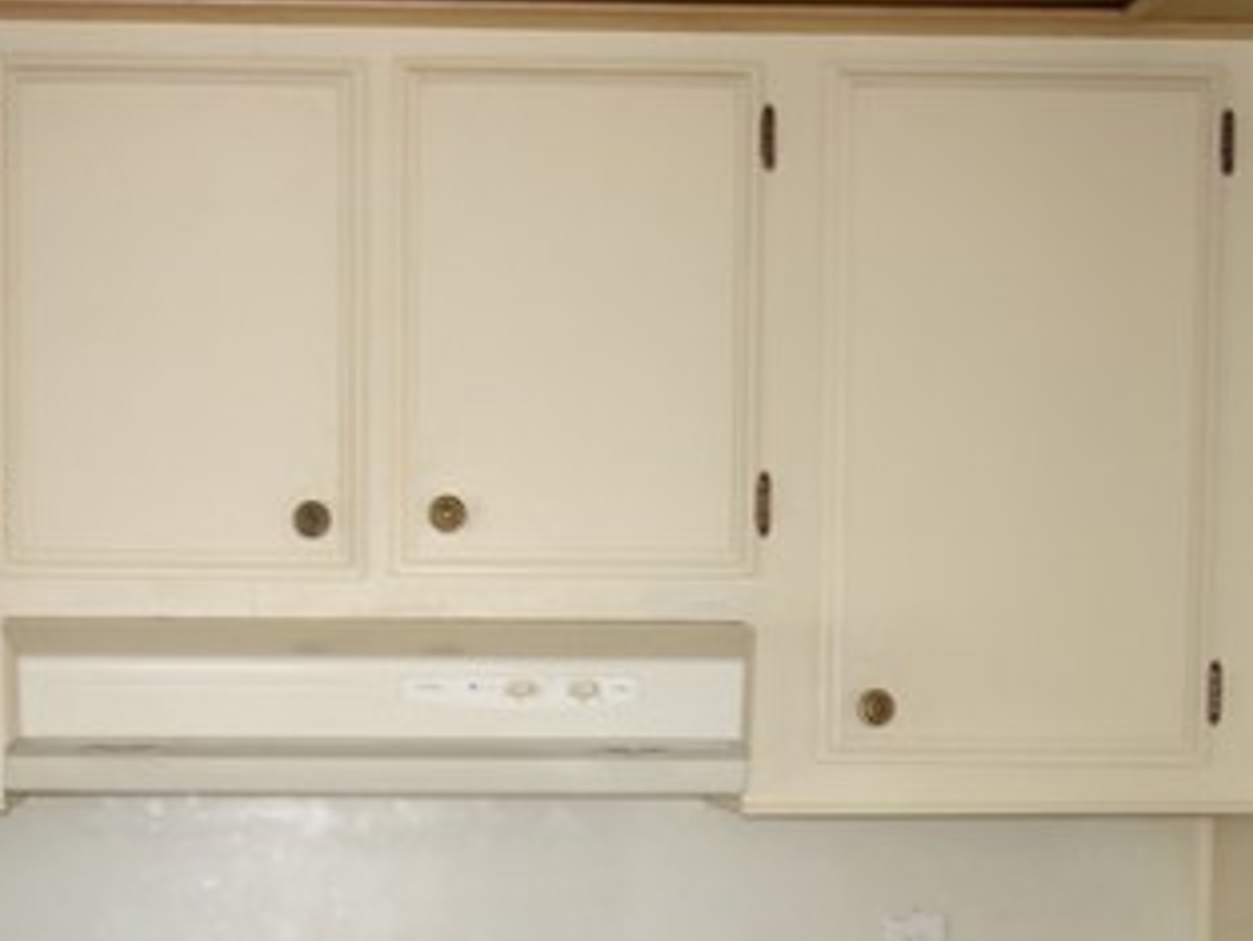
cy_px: 999
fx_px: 3187
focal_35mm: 88
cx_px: 464
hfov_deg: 22.2
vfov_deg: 16.4
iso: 125
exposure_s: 1/60
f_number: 1.8
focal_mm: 10.4
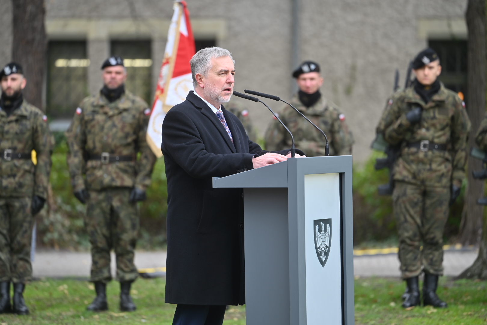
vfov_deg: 7.6
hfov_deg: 11.4
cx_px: 244
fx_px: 2435
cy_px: 162
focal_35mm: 180
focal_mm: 180
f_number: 3.2
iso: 100
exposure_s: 1/400
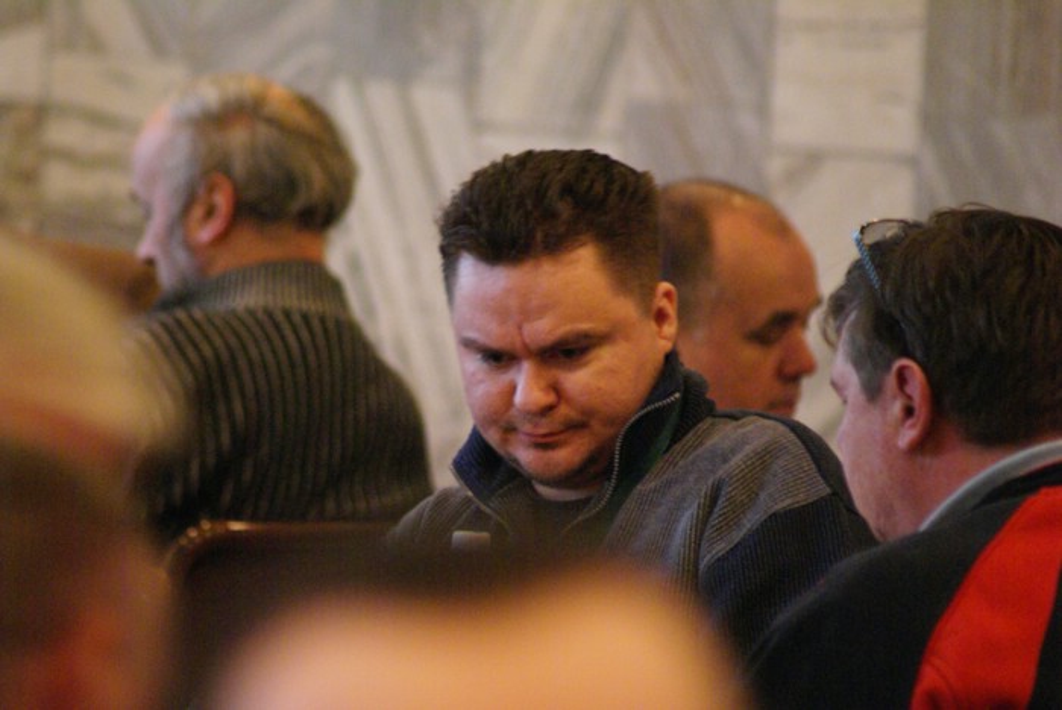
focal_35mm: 450
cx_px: 531
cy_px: 355
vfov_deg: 3.1
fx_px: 13286
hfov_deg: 4.6
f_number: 5.6
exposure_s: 1/8
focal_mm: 300
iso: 1600
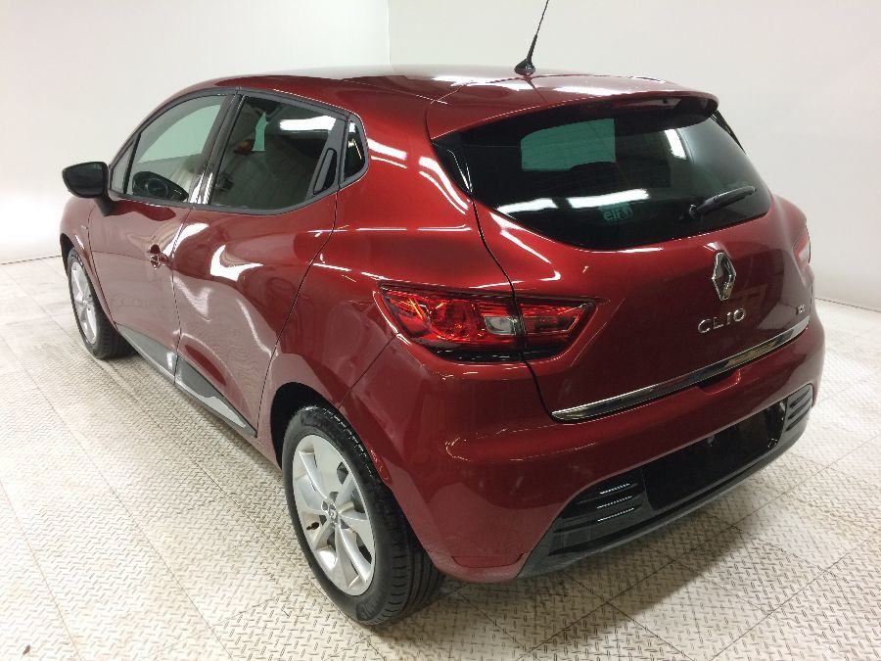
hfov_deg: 61.7
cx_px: 440
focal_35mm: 29
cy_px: 330
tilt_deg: -19.5
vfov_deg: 48.2
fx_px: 738
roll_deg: +2.4
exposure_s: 1/33
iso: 64
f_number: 2.2
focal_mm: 4.15
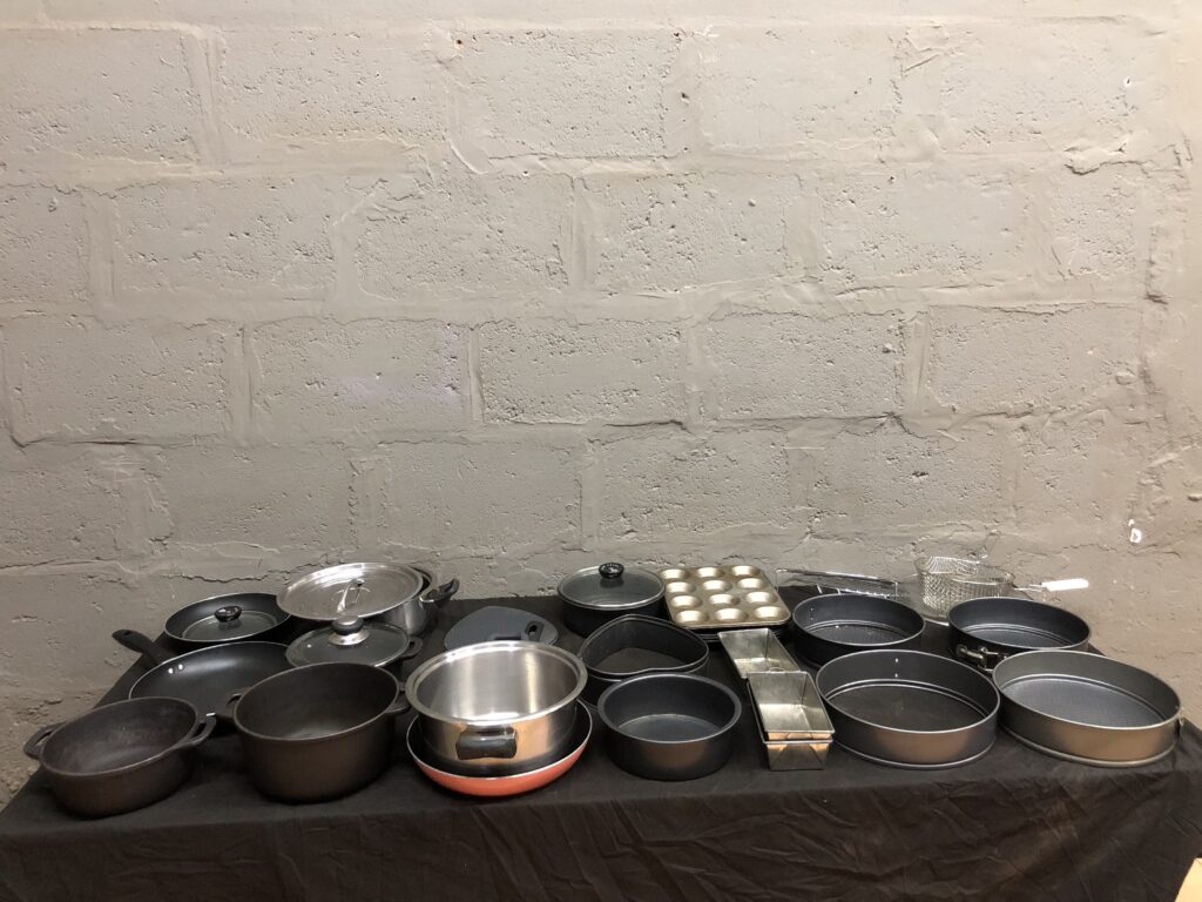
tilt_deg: -11.5
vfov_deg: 49.7
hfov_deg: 63.4
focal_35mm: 28
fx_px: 972
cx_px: 601
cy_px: 451
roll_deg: +2.0
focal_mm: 3.99
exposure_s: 1/12
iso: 100
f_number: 1.8
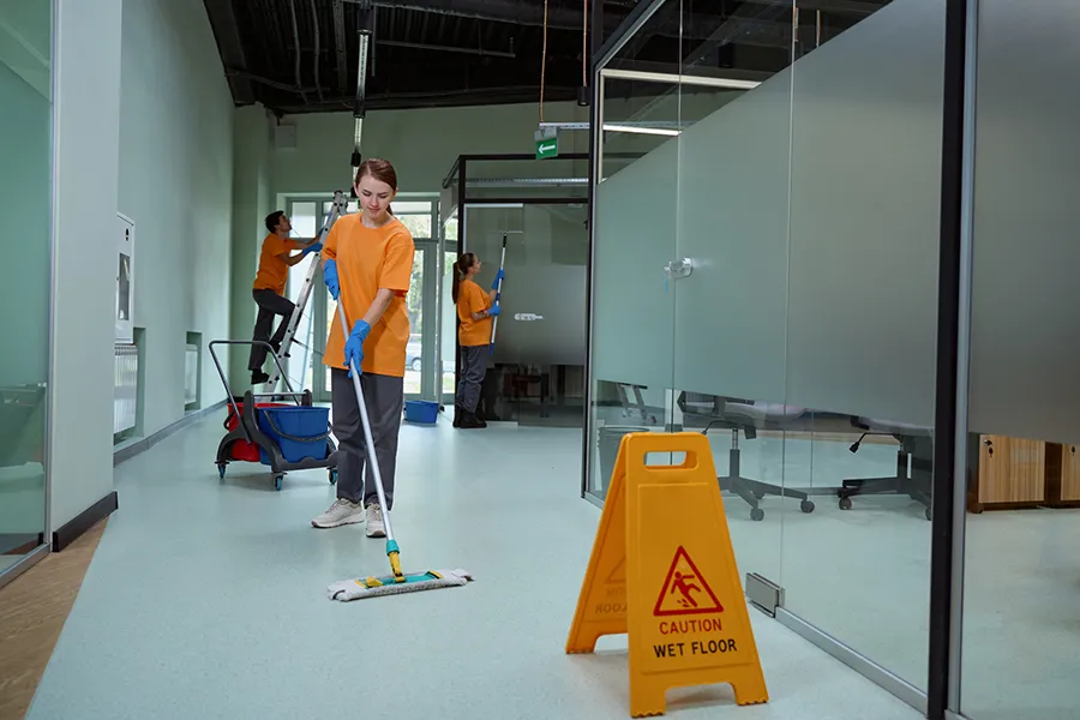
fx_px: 876
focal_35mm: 29
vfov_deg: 44.7
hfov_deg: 63.3
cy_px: 360
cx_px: 540
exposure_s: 1/200
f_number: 2.8
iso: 800
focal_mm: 29.2
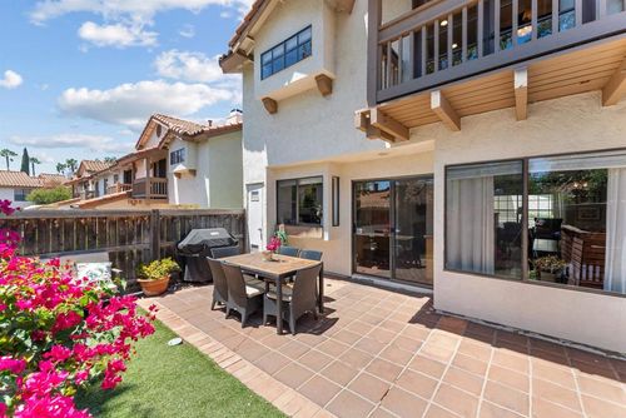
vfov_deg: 81.3
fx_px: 244
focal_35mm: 14
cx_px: 313
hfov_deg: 104.2
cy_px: 209
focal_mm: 14
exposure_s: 1/80
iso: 500
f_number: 9
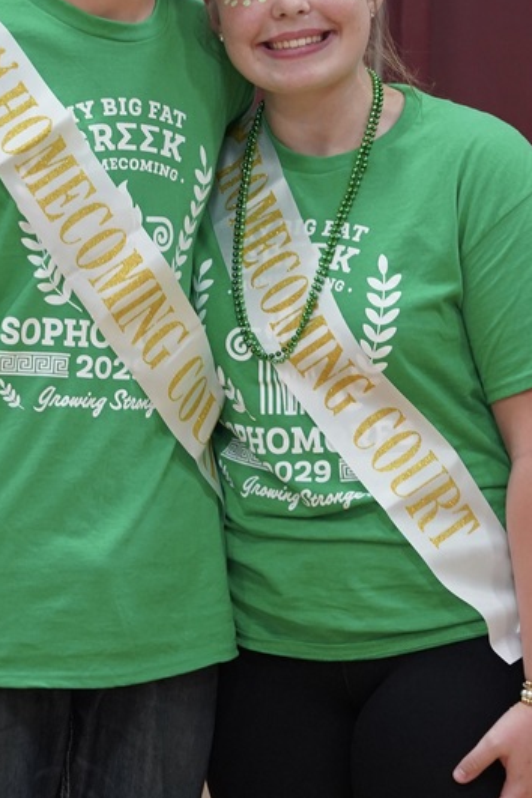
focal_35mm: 135
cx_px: 192
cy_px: 304
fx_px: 2992
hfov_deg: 10.2
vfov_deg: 15.2
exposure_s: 1/160
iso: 2000
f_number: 4
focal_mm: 70
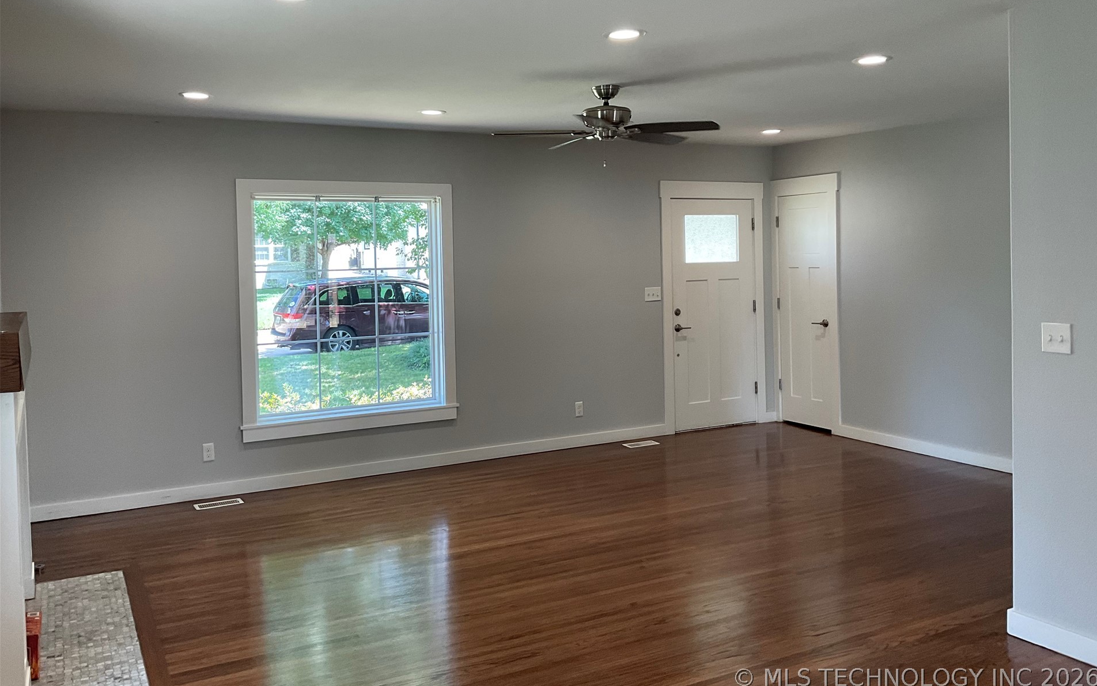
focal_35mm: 31
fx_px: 927
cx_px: 553
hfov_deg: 61.2
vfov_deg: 40.5
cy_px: 282
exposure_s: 1/120
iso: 64
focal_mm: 3
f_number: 1.8
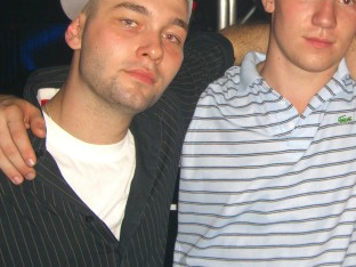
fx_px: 751
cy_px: 104
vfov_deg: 20.1
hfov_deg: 26.2
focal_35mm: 73
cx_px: 289
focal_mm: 7.9
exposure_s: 1/60
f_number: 2.8
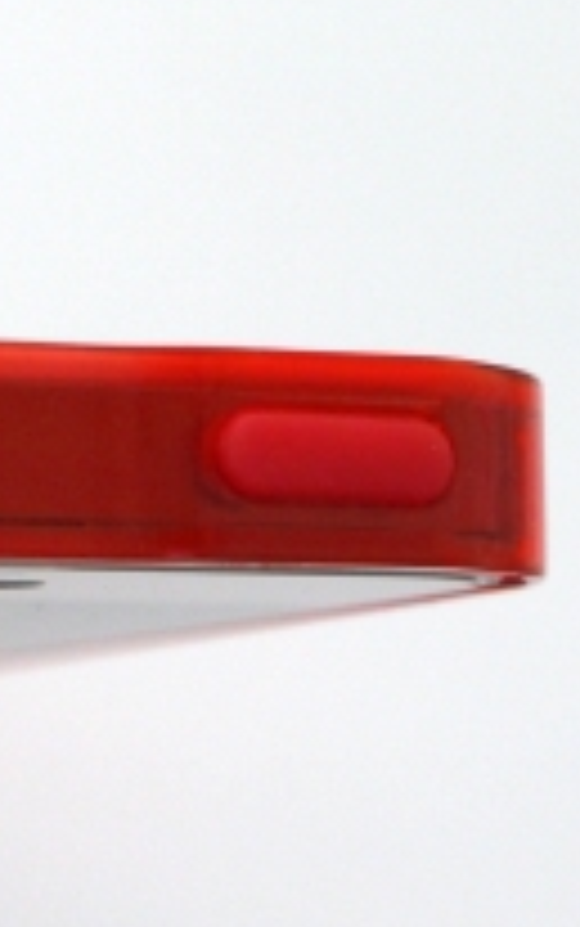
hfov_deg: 5.6
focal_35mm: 232
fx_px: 5859
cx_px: -94
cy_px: 439
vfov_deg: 9.0
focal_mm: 45
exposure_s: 1/60
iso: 400
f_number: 5.6
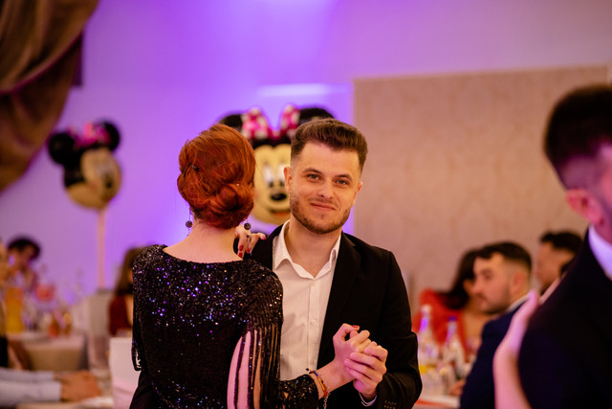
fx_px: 2176
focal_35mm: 128
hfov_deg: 16.0
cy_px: 204
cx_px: 306
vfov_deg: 10.7
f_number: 1.8
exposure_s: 1/200
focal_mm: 85
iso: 1000
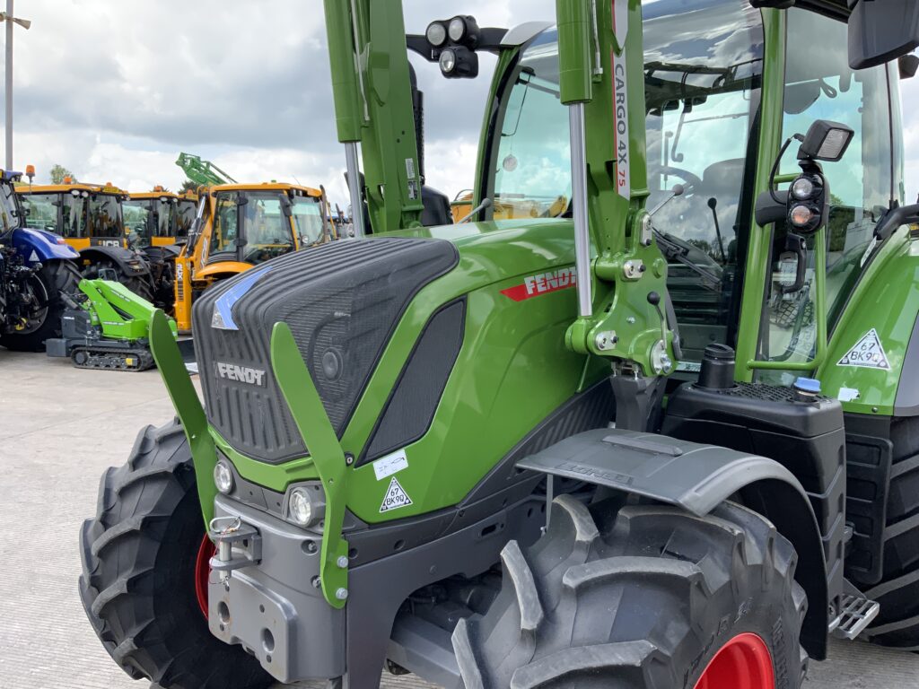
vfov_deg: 48.2
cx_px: 460
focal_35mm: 29
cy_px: 344
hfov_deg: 61.7
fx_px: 770
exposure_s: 1/509
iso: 16
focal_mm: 3
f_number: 1.8
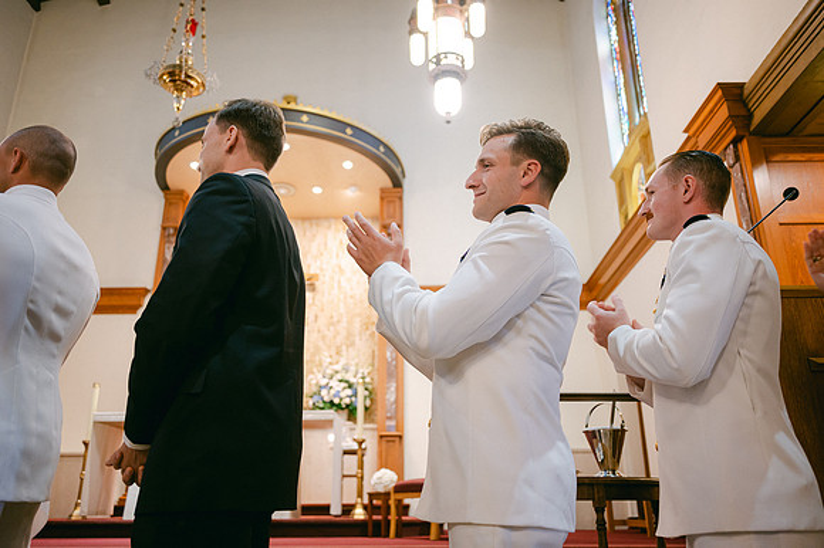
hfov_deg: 65.5
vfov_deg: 46.4
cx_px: 412
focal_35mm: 28
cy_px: 274
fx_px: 640
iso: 1000
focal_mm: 28
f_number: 2.8
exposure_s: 1/125
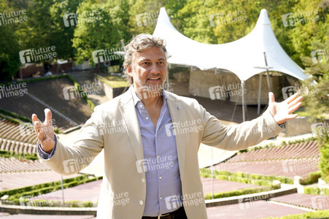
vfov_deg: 33.4
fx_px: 365
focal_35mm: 40
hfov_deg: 48.5
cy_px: 110
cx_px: 164
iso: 100
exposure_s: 1/250
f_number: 4.5
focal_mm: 40
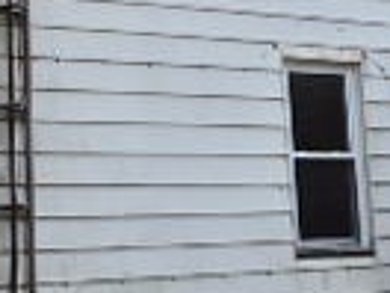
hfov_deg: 16.9
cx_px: 100
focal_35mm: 116
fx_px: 1307
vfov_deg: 12.8
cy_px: 115
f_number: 3
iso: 100
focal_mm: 4.3
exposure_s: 1/400
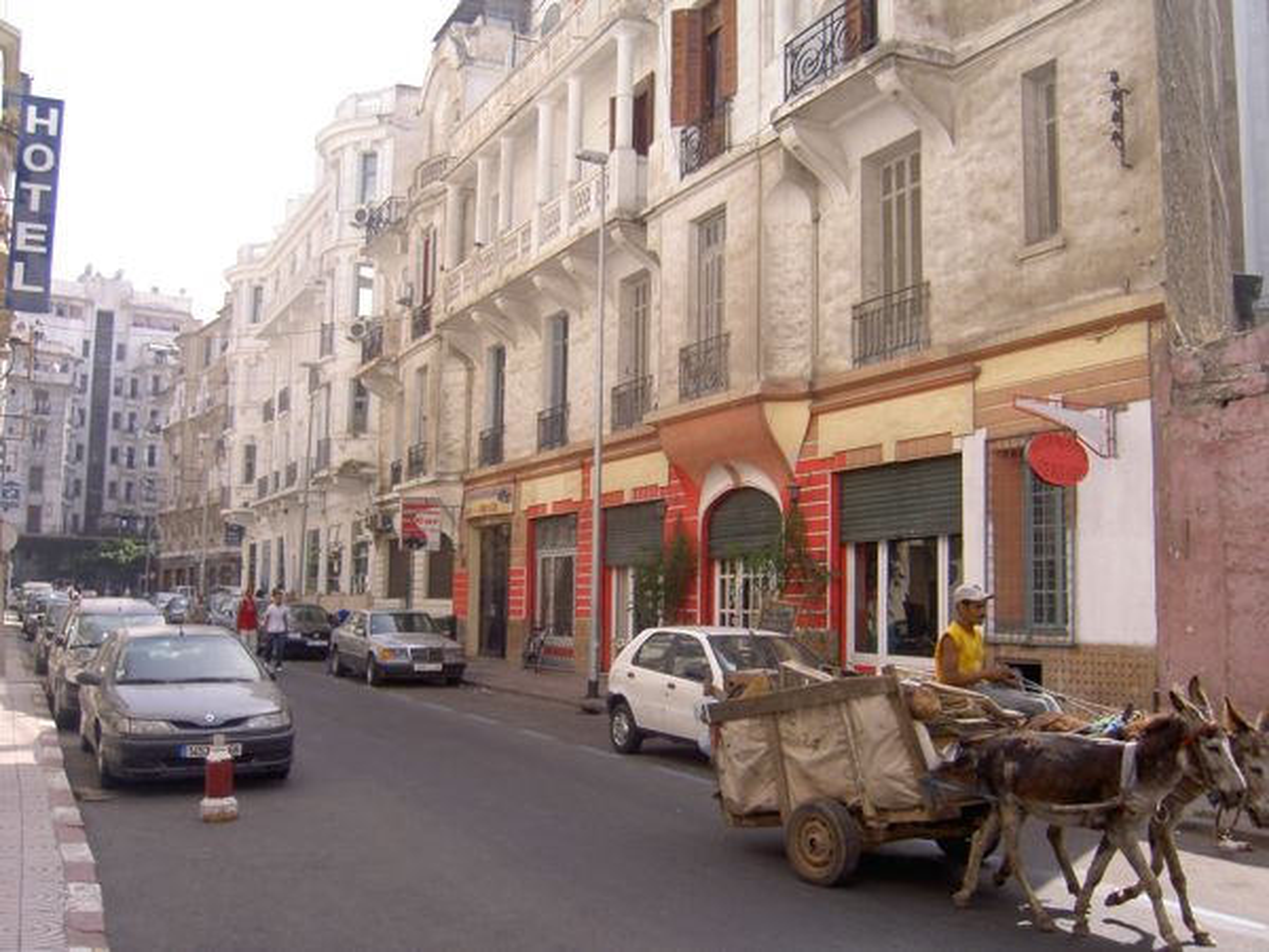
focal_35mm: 34
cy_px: 476
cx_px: 634
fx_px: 1246
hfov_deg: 54.0
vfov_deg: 41.8
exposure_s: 1/400
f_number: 2.8
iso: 50
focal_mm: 5.6
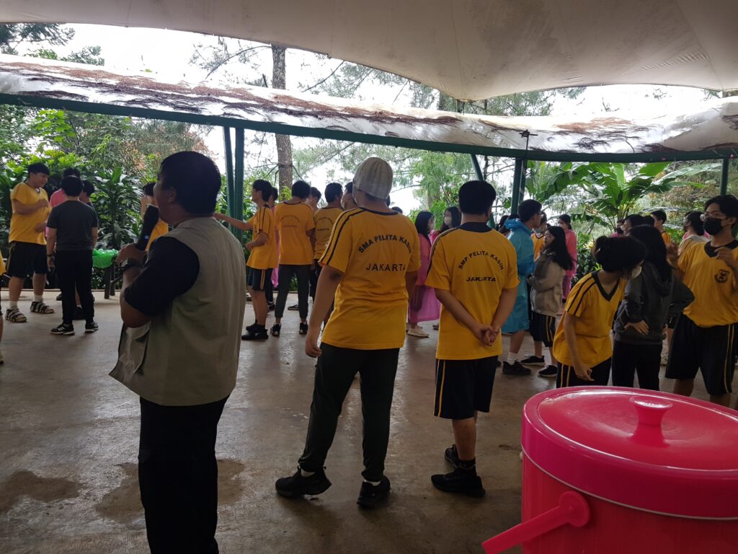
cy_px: 277
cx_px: 369
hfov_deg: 67.3
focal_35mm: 26
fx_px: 554
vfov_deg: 53.1
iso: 50
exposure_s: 1/100
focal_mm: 4.2
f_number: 1.7
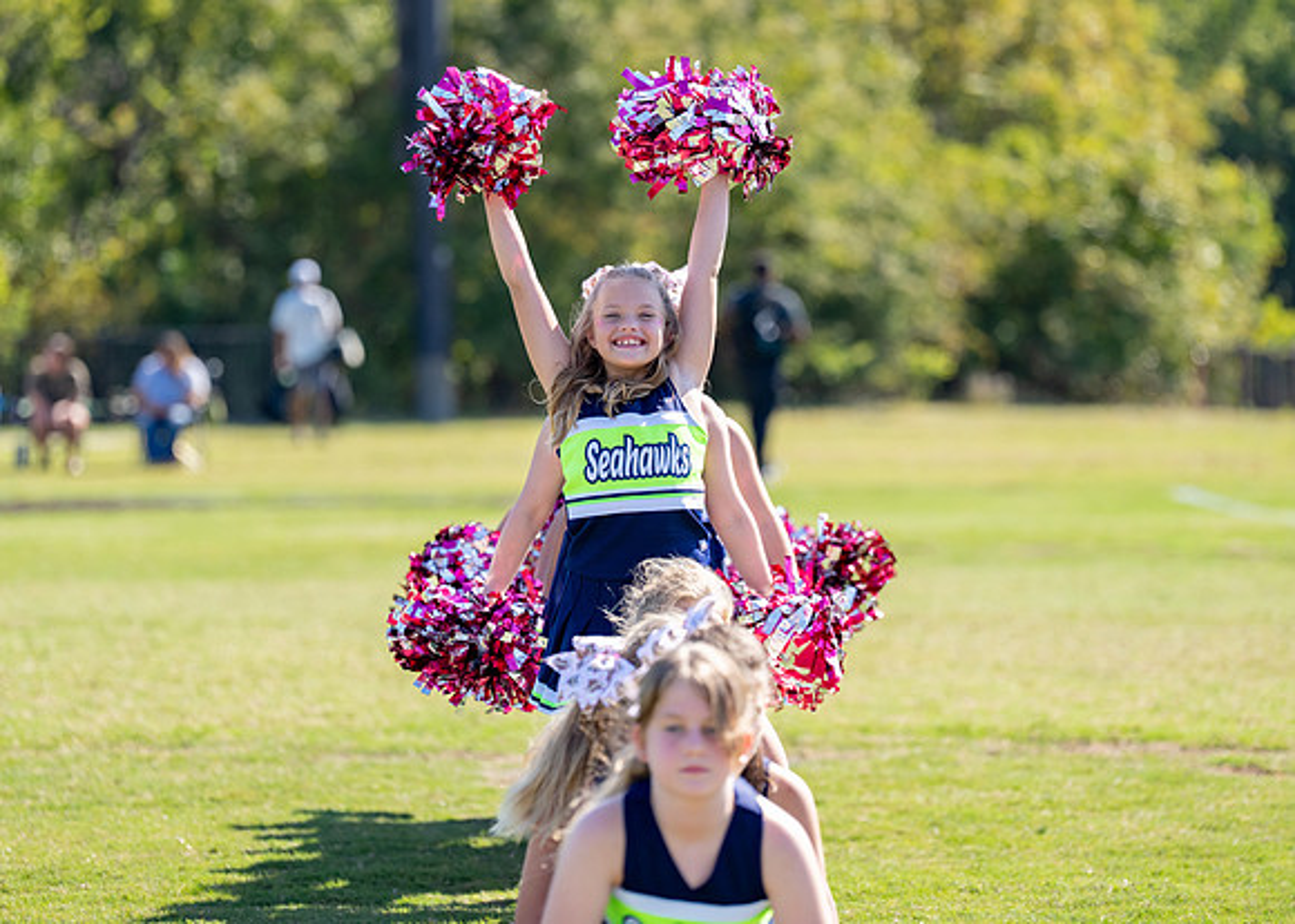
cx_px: 616
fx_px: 6820
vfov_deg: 7.8
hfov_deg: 10.8
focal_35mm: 185
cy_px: 407
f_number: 2.8
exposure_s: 1/2000
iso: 200
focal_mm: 150
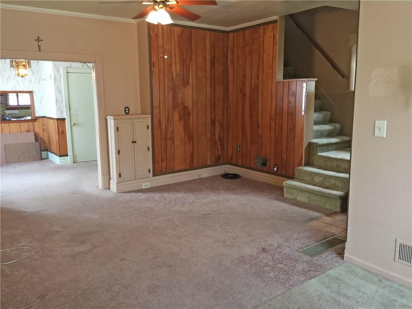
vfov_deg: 48.2
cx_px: 206
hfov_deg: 61.7
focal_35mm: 29
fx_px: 345
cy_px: 154
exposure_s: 1/30
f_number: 2.2
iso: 125
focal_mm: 4.15
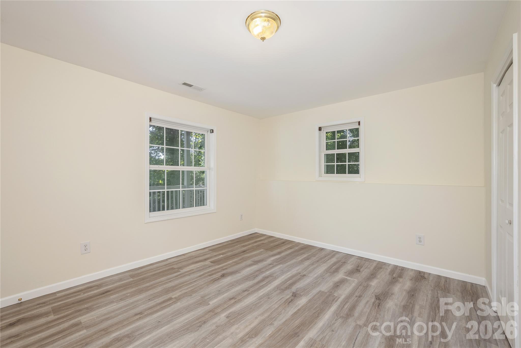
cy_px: 174
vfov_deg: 77.4
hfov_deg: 100.4
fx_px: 217
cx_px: 260
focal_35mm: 15
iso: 320
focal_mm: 15
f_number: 7.1
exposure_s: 1/100
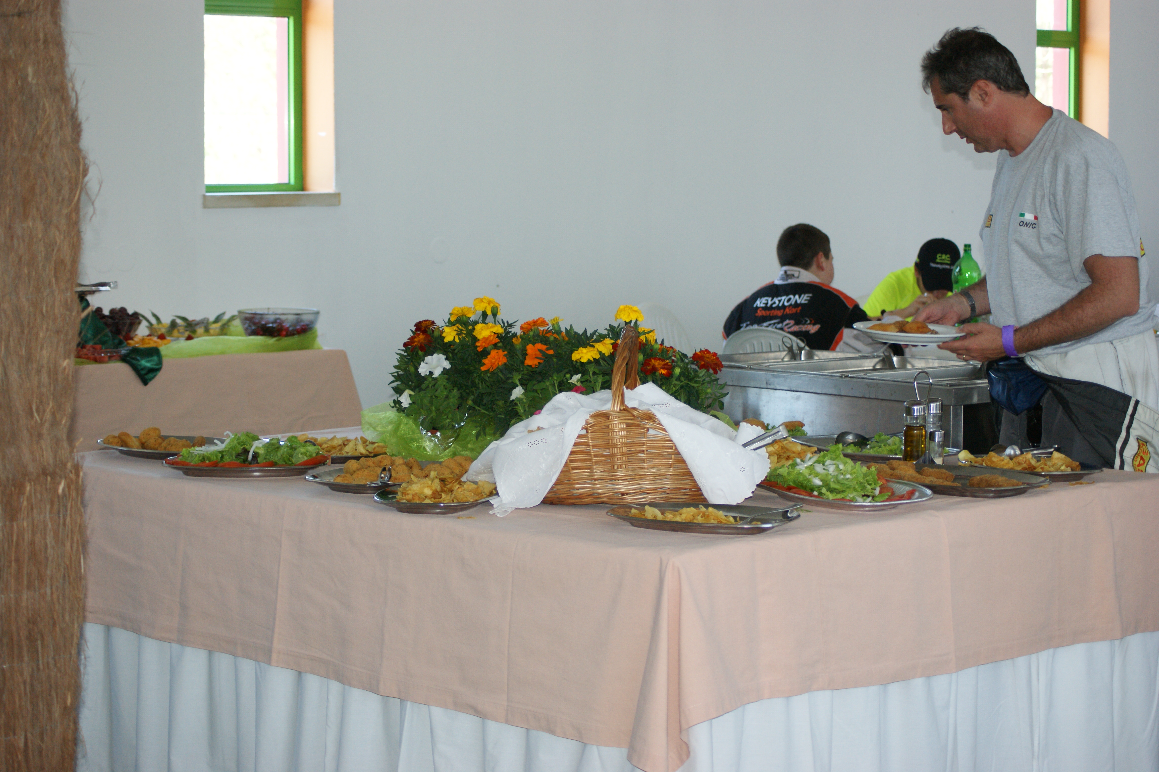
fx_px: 2654
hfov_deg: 24.6
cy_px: 386
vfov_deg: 16.5
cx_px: 580
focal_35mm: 82
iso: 400
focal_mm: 55
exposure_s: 1/80
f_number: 4
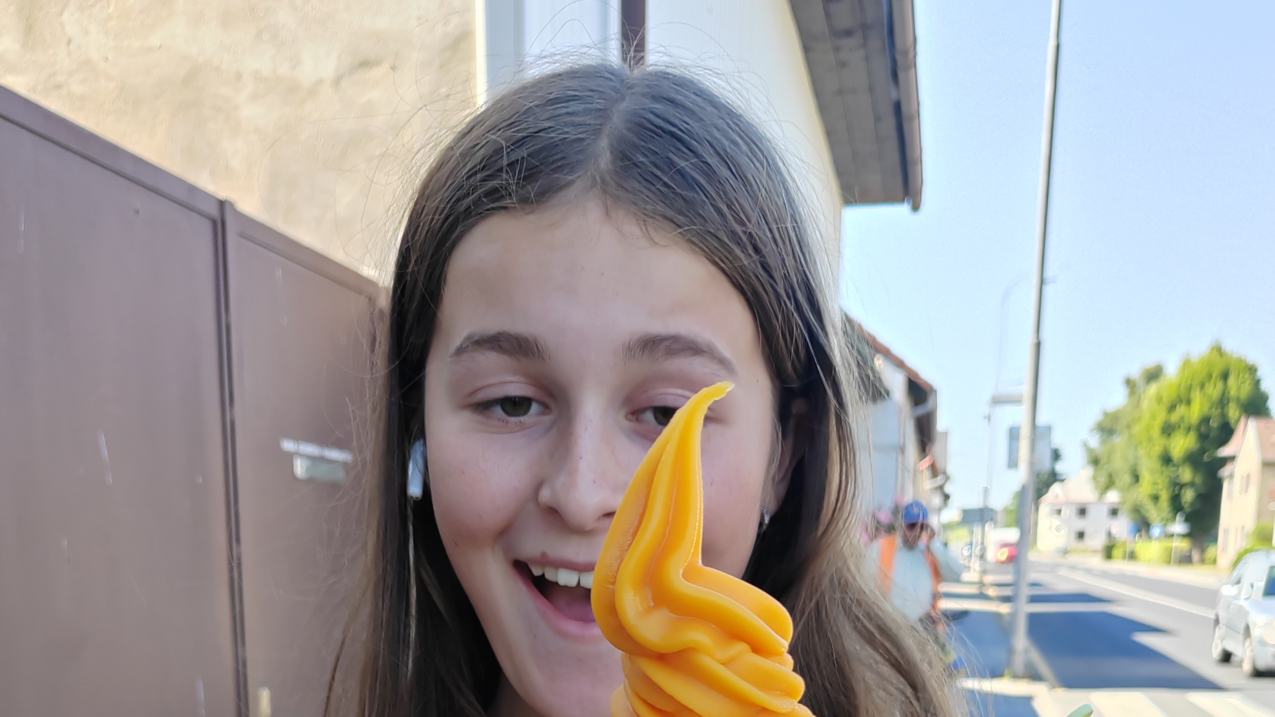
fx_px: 1555
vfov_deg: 22.8
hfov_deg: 44.6
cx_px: 598
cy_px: 960
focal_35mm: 46
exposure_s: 1/290
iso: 100
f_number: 1.9
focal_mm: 5.52
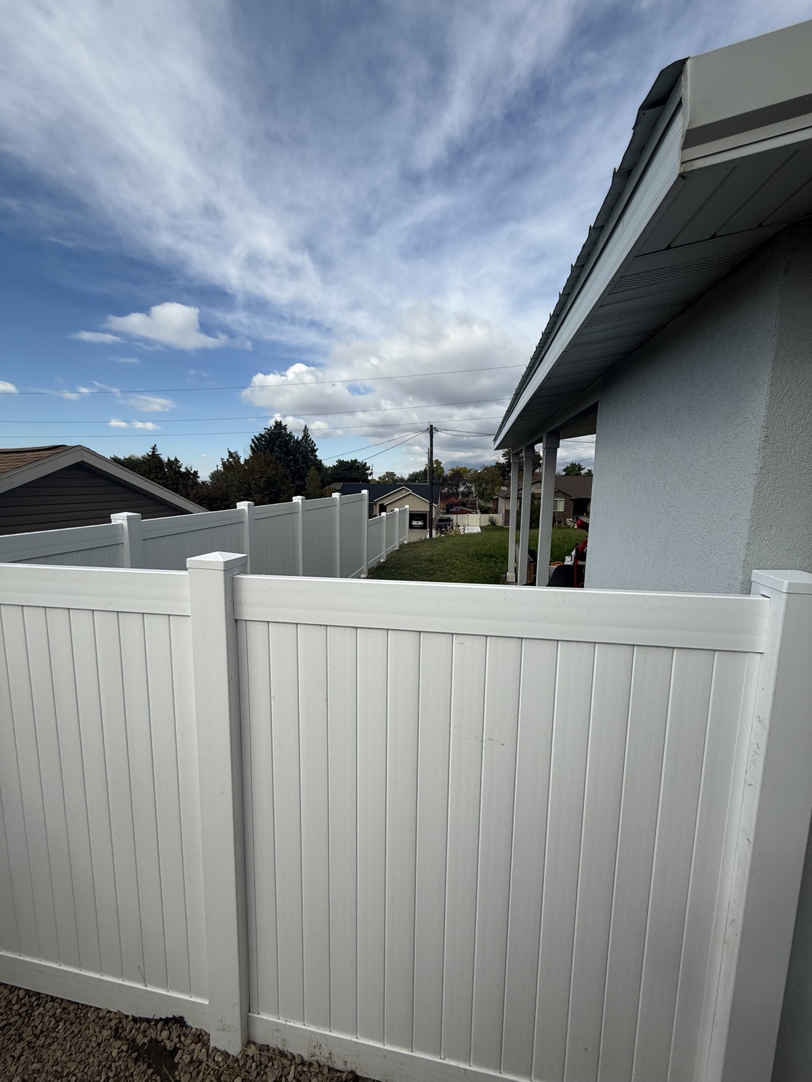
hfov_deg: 85.7
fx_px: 438
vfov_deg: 102.1
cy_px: 541
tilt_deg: -8.0
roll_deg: -2.0
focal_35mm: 14
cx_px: 406
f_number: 2.2
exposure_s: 1/2976
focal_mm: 2.22
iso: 50
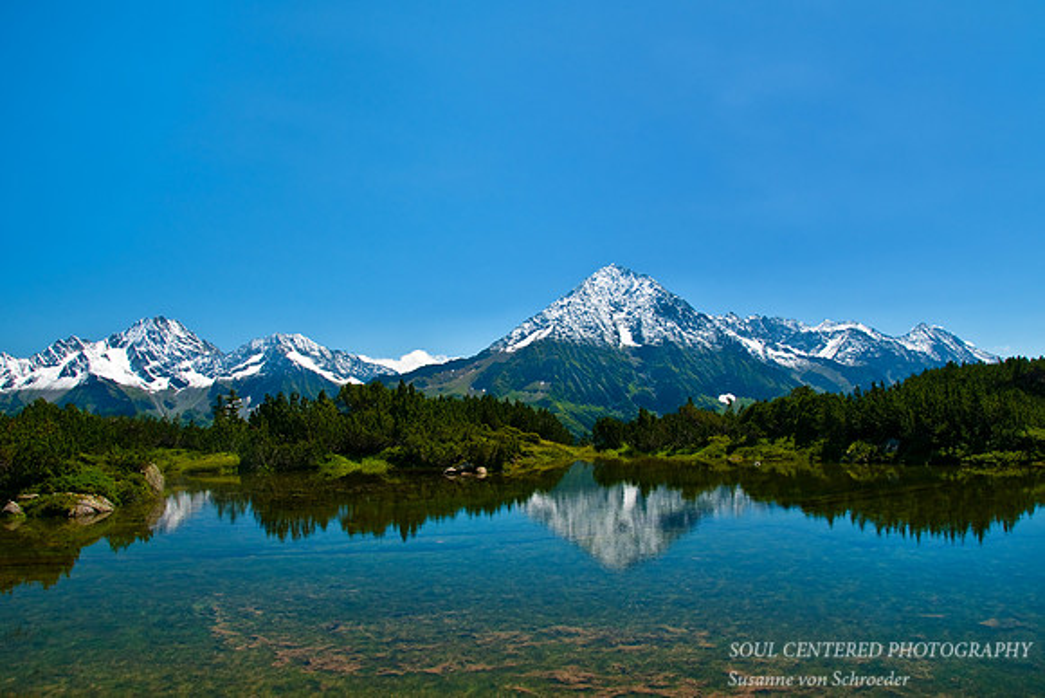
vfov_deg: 48.0
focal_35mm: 27
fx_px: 784
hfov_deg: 67.4
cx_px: 522
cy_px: 349
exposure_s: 1/60
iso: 200
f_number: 13
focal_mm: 18
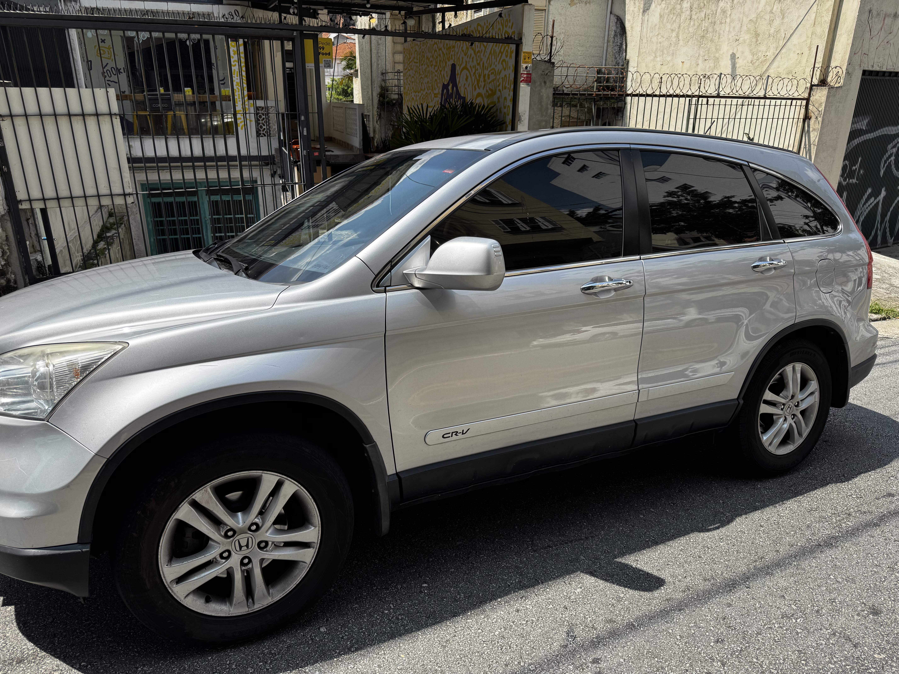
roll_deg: +0.6
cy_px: 337
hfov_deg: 71.6
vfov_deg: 56.8
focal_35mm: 24
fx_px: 623
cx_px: 450
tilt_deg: -20.4
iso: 80
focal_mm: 6.76
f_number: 1.78
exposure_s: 1/2331
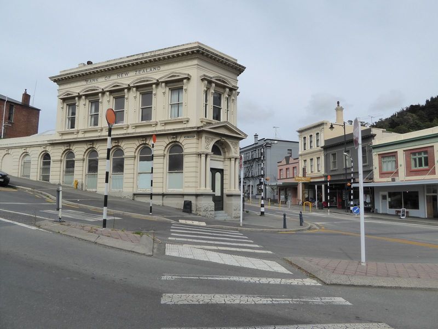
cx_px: 219
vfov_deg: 54.9
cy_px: 164
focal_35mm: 25
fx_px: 316
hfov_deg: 69.4
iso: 160
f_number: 5
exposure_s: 1/640
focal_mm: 4.3
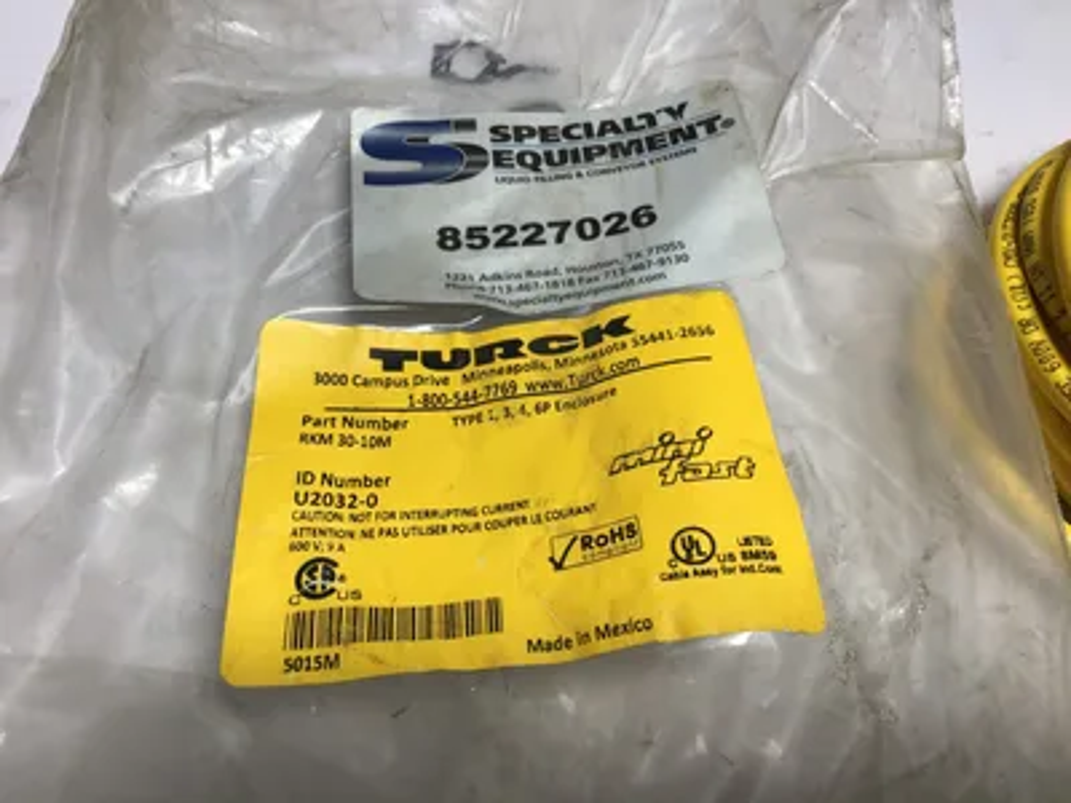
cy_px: 402
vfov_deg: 45.4
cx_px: 536
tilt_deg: -58.3
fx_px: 959
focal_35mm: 31
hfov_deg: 58.4
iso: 25
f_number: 2.4
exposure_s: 1/120
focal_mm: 3.3
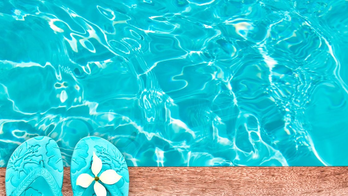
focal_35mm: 81
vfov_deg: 14.9
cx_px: 179
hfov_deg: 26.2
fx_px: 748
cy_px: 130
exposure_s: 1/100
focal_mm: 36
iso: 160
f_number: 20
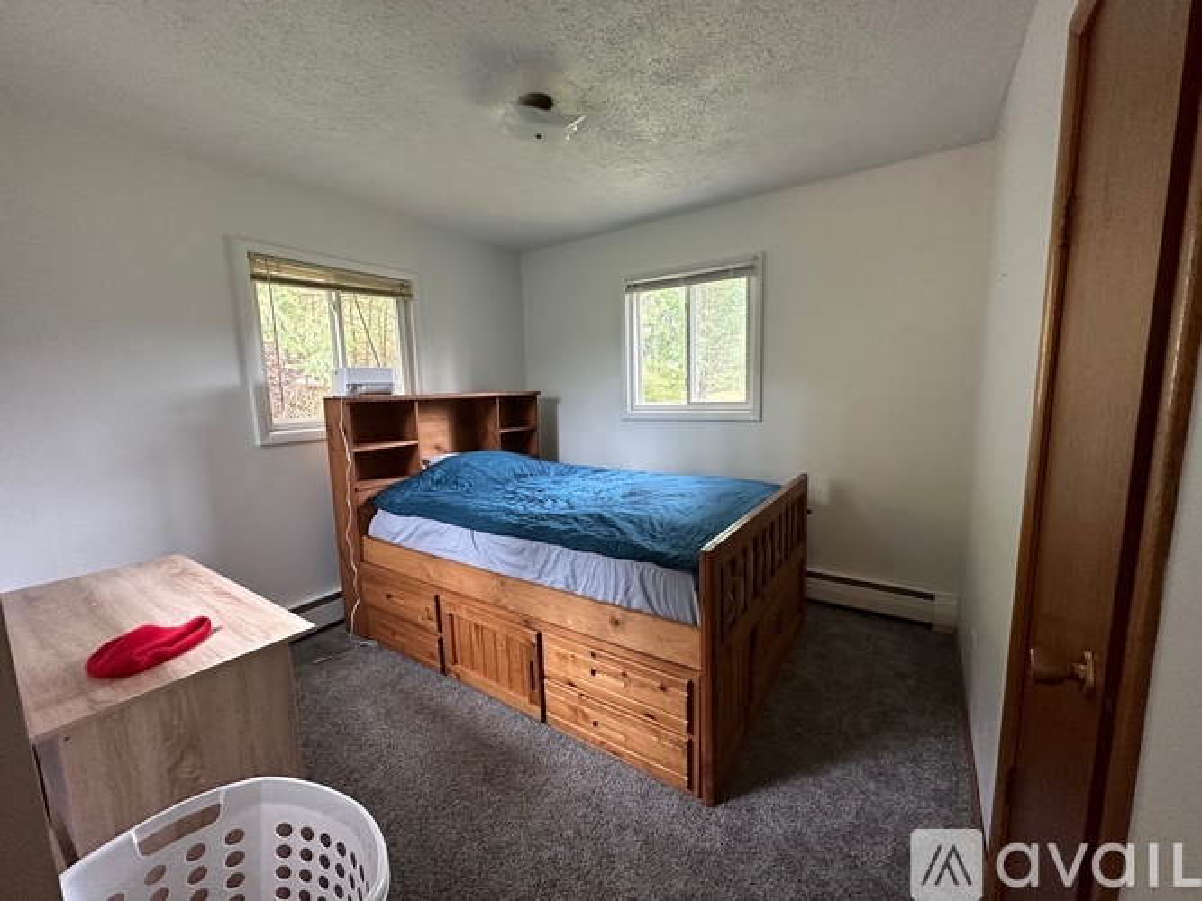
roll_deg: +1.9
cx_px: 601
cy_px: 450
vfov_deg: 85.7
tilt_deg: -7.9
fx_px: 486
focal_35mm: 14
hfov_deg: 102.1
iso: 400
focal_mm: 2.22
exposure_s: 1/60
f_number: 2.2
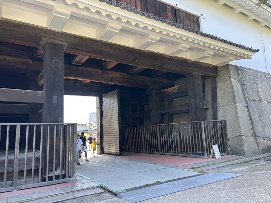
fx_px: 204
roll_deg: +3.9
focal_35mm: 26
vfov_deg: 53.1
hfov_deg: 67.3
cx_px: 136
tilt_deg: +8.3
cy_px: 102
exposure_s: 1/290
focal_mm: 5.7
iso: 50
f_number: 1.5
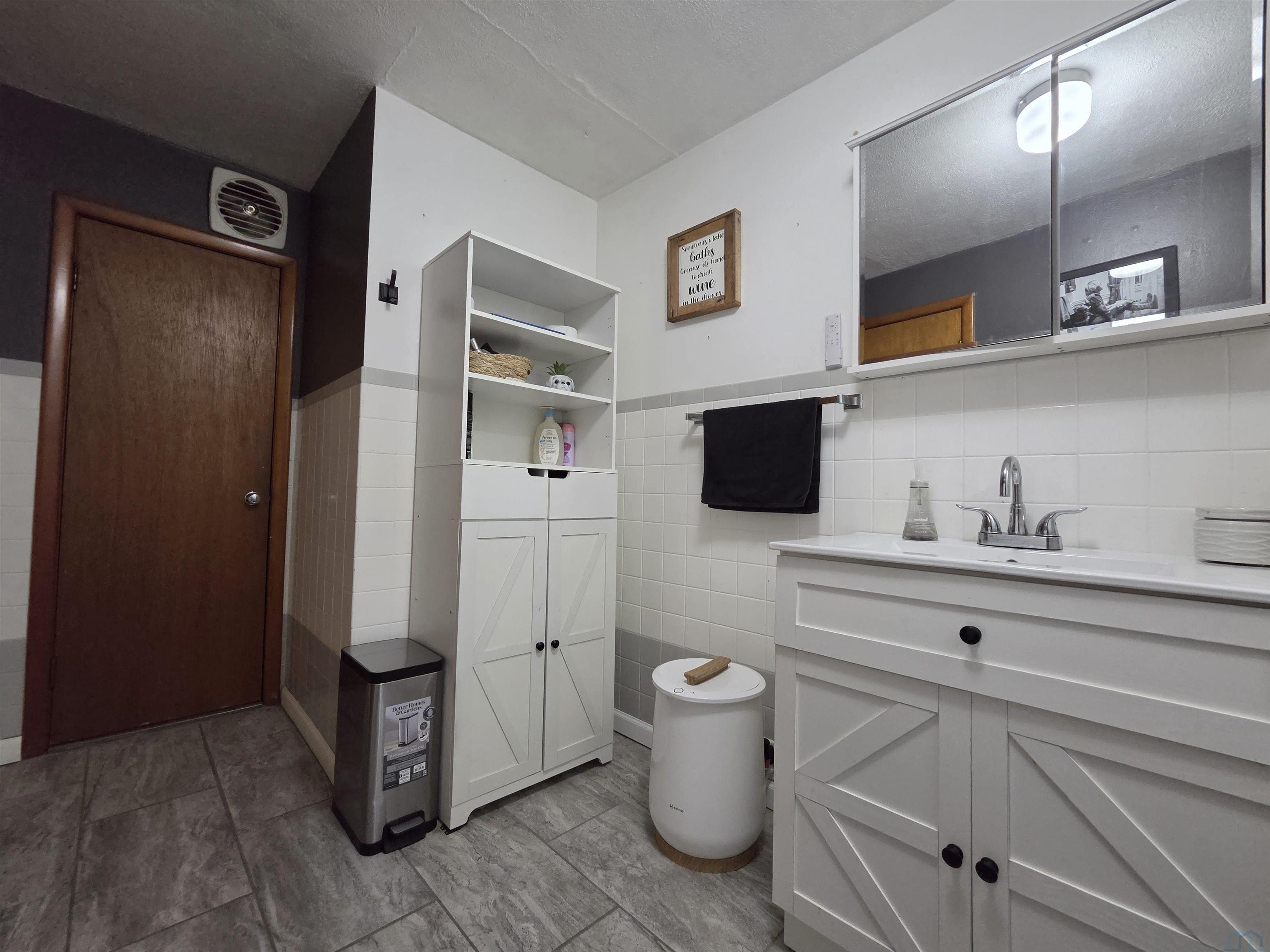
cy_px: 476
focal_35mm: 13
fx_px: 477
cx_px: 635
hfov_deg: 106.2
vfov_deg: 89.9
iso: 800
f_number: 2.2
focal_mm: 2.2
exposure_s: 1/60
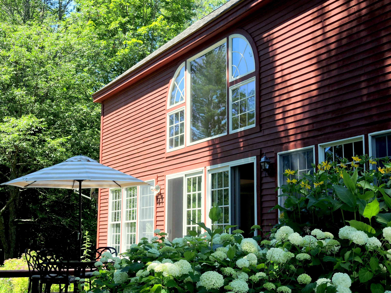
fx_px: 565
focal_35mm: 50
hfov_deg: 38.2
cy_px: 146
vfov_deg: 29.1
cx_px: 196
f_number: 2.8
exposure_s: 1/320
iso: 80
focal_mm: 11
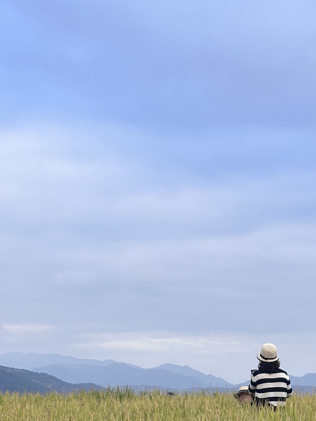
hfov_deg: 17.2
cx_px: 258
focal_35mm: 85
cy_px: 365
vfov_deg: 22.5
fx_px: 1034
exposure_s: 1/719
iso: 64
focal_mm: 6.86
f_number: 1.78
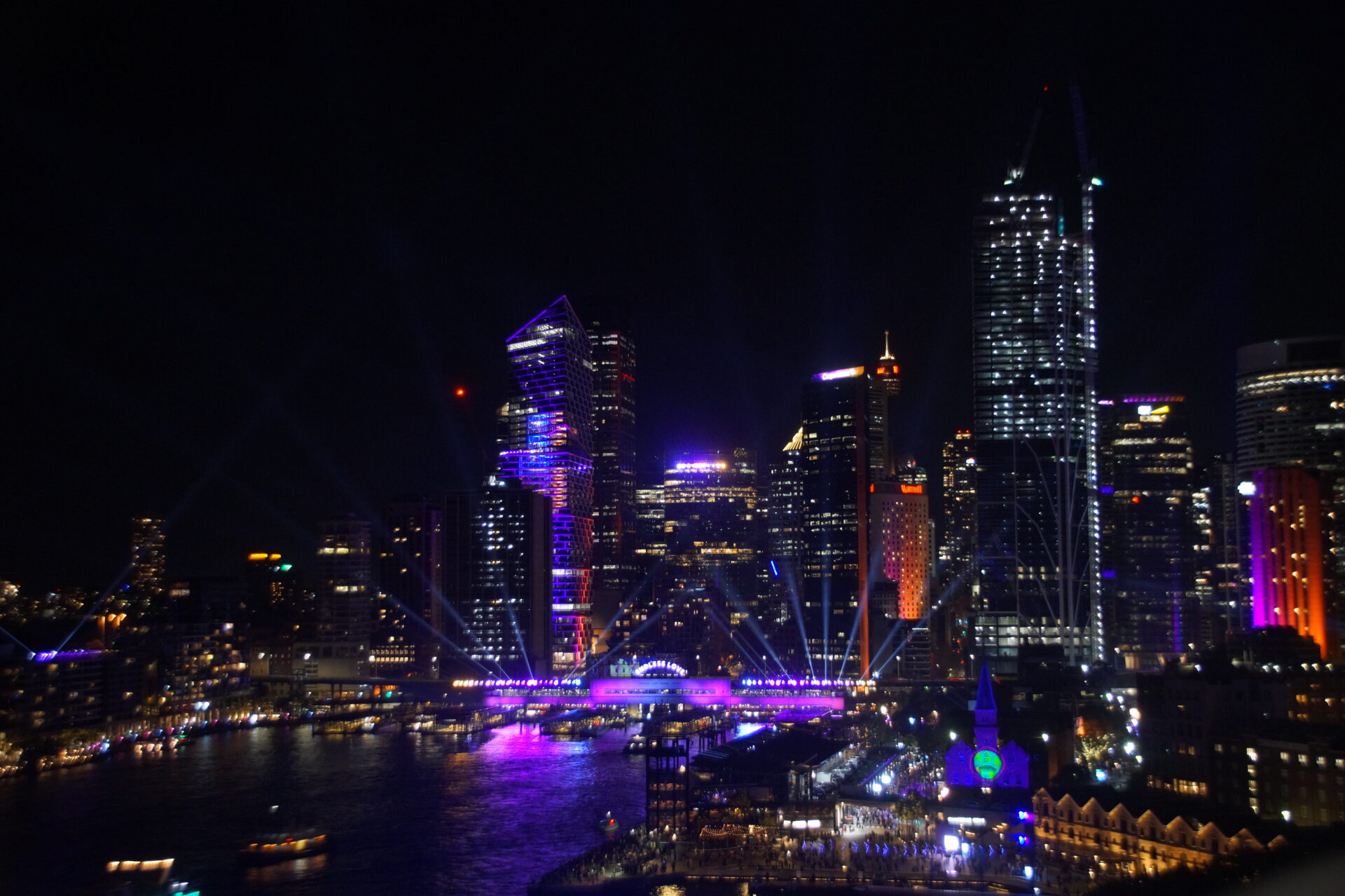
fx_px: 1680
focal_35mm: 45
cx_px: 672
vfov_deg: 29.8
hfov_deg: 43.6
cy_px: 448
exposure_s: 1/2
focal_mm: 30
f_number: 4.5
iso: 800
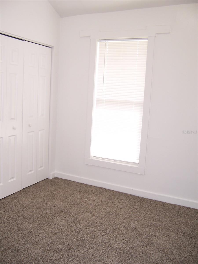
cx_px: 99
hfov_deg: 42.9
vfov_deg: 55.4
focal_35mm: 33
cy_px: 132
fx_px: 252
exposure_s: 1/60
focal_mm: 5.5
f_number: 2.8
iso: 80
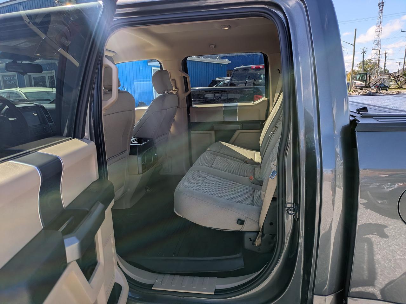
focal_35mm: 25
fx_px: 293
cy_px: 152
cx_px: 203
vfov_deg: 54.9
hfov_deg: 69.4
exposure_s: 1/1110
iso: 43
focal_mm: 5.43
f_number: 1.89
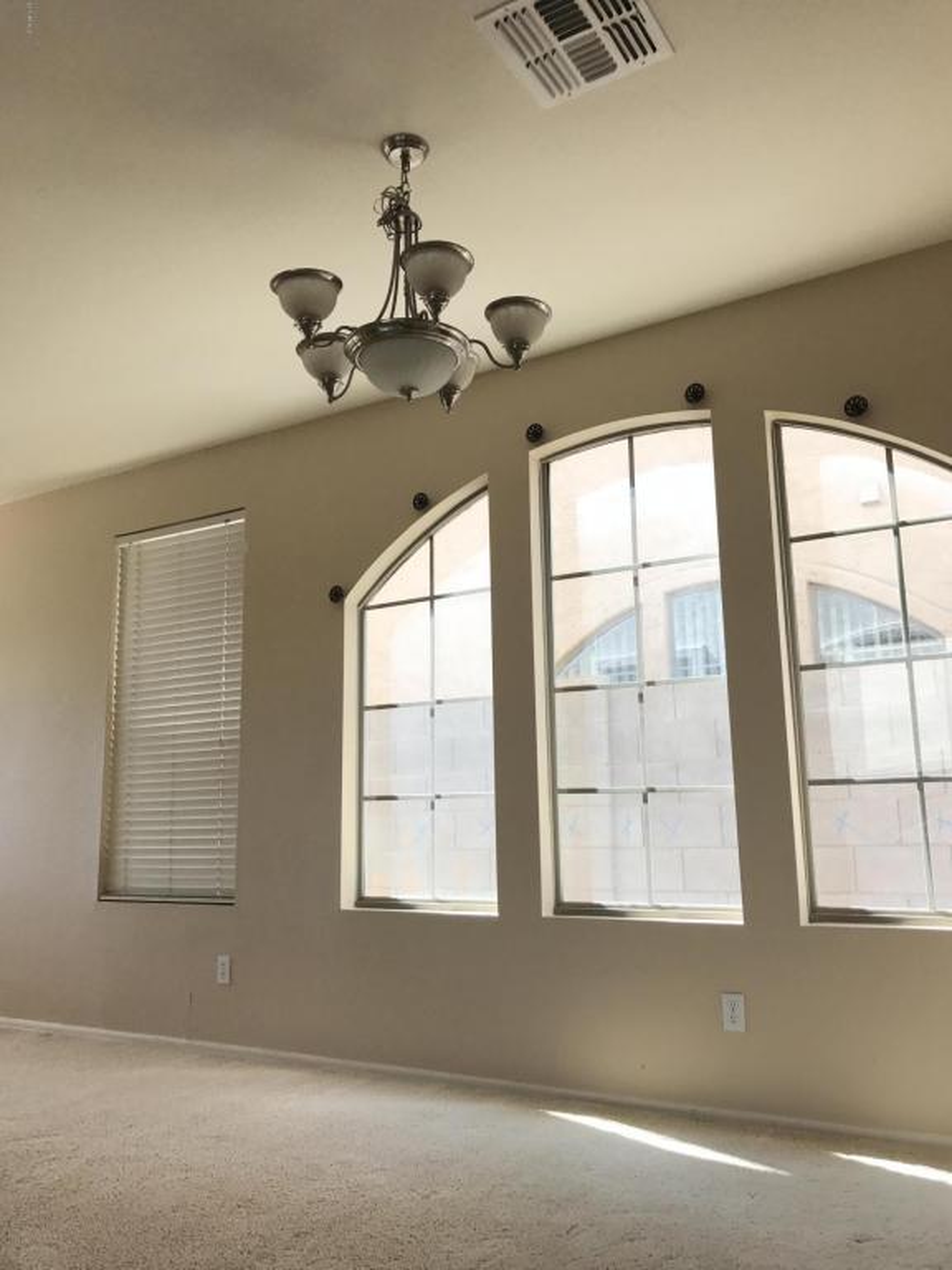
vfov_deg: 63.4
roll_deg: +1.4
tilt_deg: +10.3
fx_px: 1027
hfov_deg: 49.7
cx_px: 476
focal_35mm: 28
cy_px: 635
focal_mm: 3.99
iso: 20
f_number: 1.8
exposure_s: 1/230
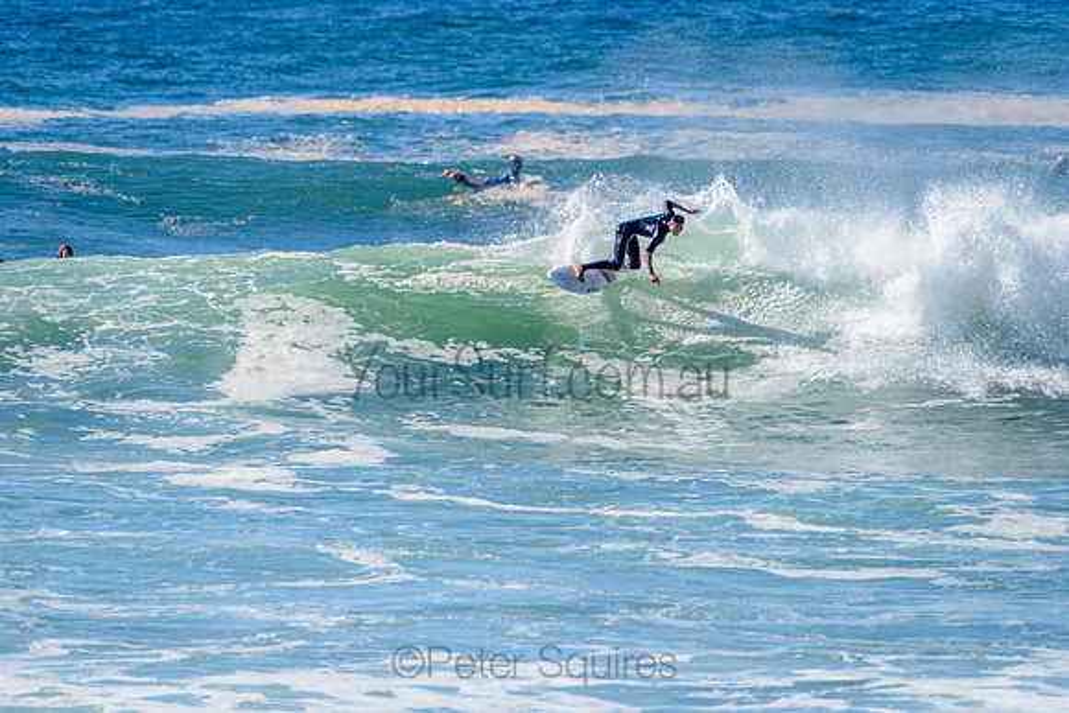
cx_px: 586
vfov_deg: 2.5
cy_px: 327
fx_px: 16434
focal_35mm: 553
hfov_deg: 3.7
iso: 220
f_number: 5.6
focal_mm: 500
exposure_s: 1/2000
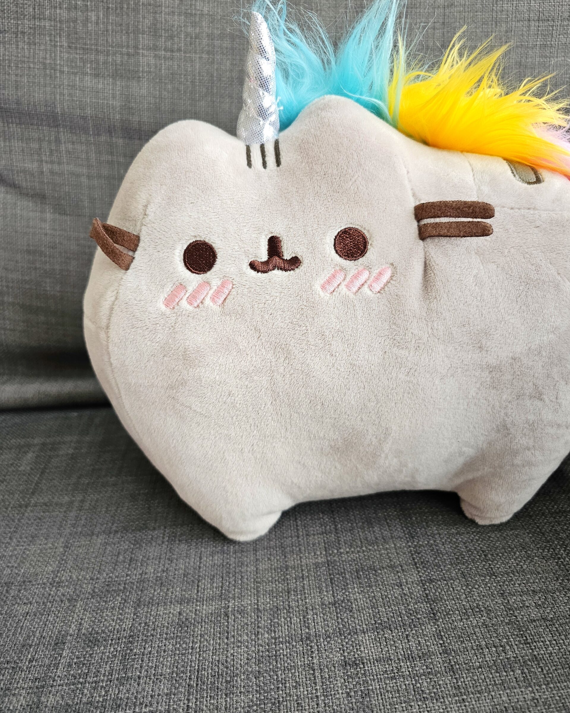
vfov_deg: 70.3
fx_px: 506
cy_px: 346
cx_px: 285
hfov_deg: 58.8
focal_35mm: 24
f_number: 1.7
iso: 160
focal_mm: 6.3
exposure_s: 1/180
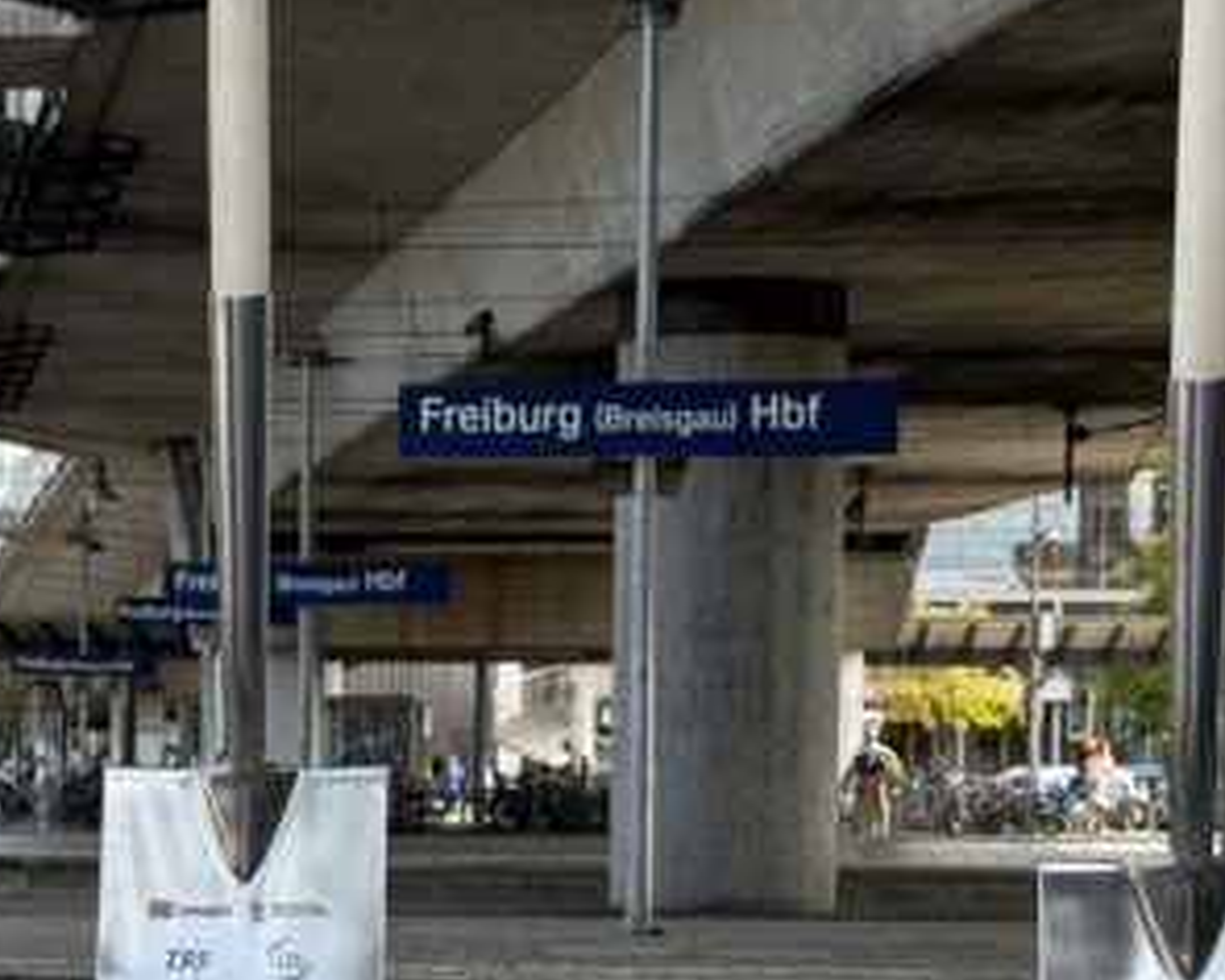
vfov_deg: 12.5
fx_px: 4423
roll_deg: -0.8
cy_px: 889
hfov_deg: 15.5
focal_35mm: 122
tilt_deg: -1.2
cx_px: 66
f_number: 1.78
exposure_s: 1/810
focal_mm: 6.76
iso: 64
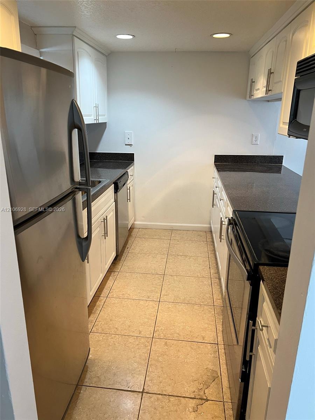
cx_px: 158
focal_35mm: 26
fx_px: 315
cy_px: 210
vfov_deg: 67.3
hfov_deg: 53.1
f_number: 1.5
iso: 100
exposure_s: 1/60
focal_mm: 5.7
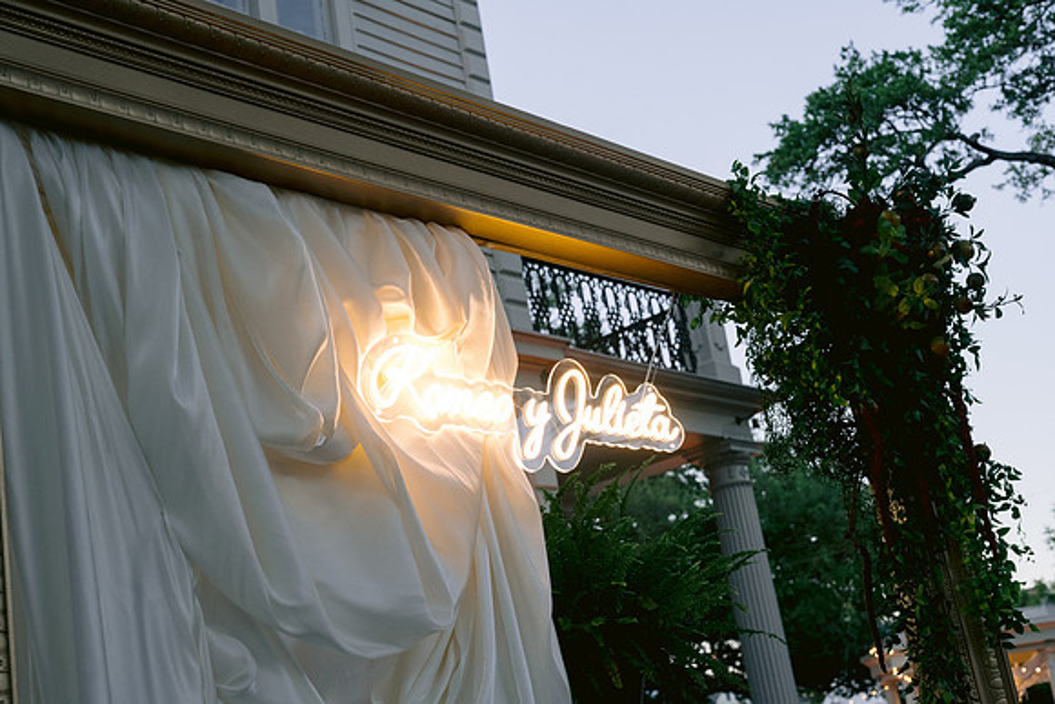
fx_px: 1466
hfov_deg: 39.6
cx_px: 528
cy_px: 352
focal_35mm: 50
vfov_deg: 27.0
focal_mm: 50
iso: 800
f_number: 7.1
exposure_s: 1/100
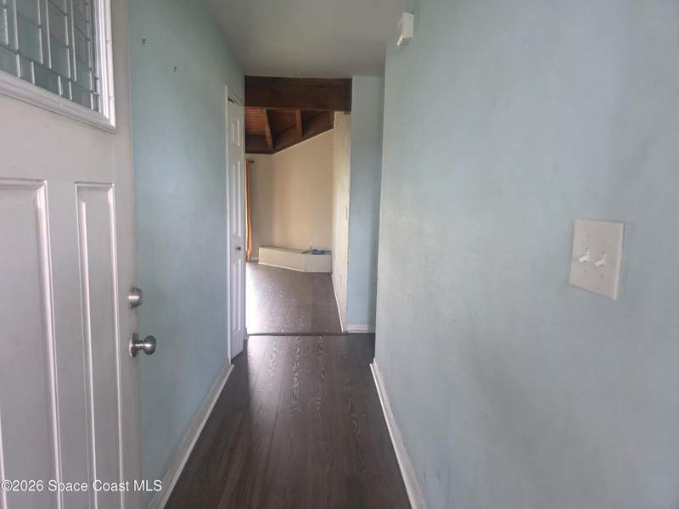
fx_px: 451
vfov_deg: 58.9
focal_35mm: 23
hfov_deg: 73.9
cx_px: 340
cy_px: 254
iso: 400
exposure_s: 1/120
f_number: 1.7
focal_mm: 6.3
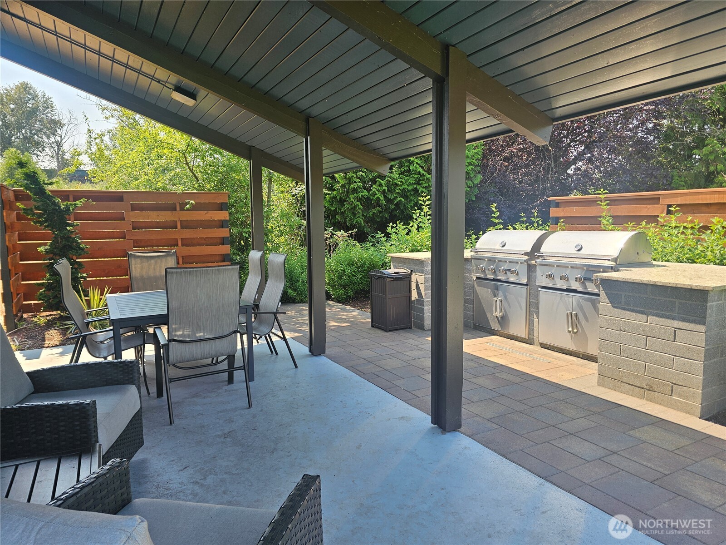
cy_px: 272
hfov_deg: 73.9
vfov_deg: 58.9
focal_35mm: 23
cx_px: 363
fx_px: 482
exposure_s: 1/180
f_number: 1.7
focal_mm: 6.3
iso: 12
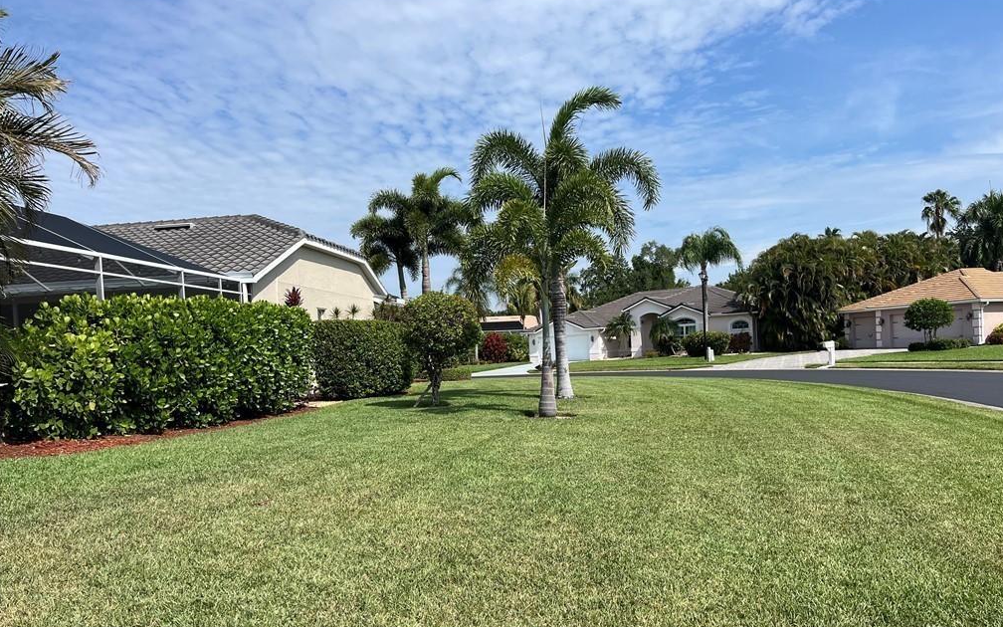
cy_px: 371
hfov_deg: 66.5
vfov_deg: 44.3
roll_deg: +2.9
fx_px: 765
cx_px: 506
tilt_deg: -1.7
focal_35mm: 28
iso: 50
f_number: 1.6
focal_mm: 5.1
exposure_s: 1/4310
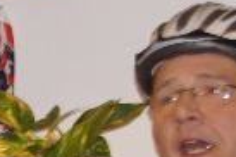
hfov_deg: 4.0
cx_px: -441
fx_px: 3311
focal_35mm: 506
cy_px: 353
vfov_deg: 2.7
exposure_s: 1/160
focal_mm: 45
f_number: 5
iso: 400
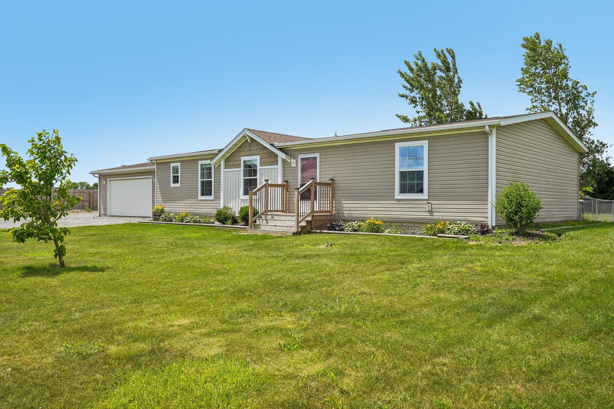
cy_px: 204
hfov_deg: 63.7
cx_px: 307
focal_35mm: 29
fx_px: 495
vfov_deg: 45.0
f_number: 8
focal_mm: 29
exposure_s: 1/500
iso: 100
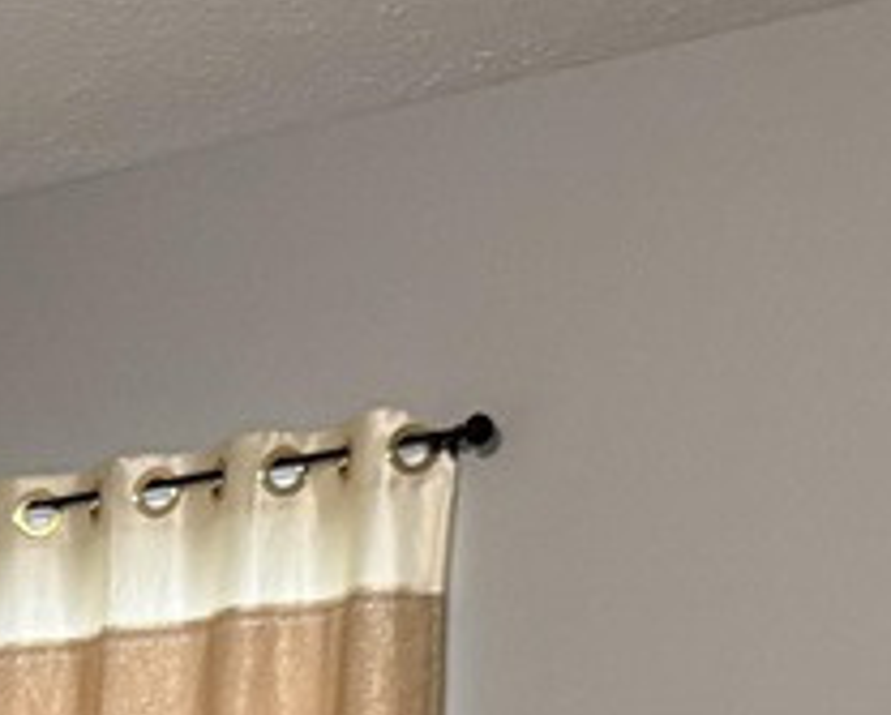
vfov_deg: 9.7
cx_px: -617
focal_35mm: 144
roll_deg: -0.7
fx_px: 3803
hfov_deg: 12.4
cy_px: 1608
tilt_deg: -5.8
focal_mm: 6.76
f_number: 1.78
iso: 320
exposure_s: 1/60
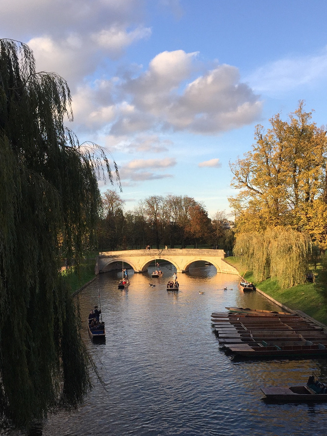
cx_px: 147
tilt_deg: -4.6
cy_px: 279
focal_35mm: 39
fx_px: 491
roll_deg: +1.2
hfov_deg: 36.8
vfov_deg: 47.3
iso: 32
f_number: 2.2
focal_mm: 4.15
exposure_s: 1/706
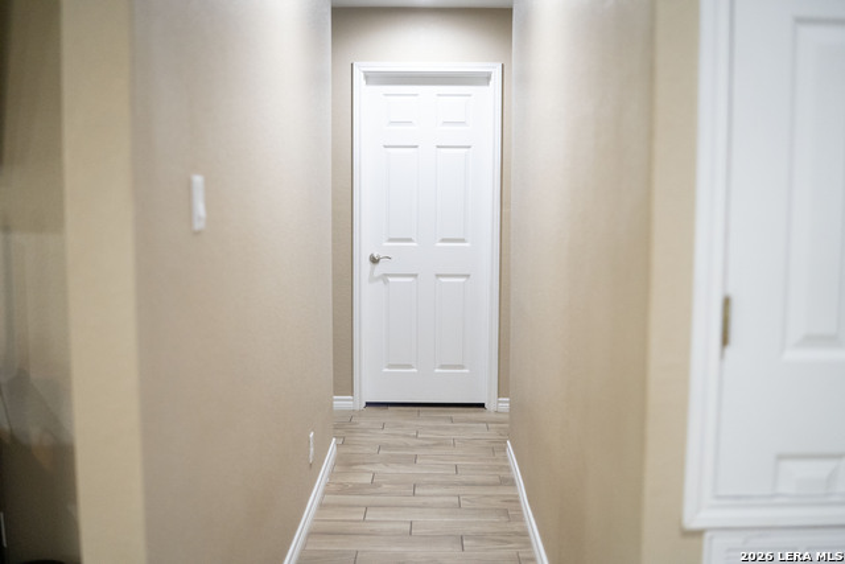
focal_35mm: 35
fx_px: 822
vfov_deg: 37.9
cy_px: 282
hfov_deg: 54.4
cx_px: 422
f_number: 1.6
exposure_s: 1/1250
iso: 5000
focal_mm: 35
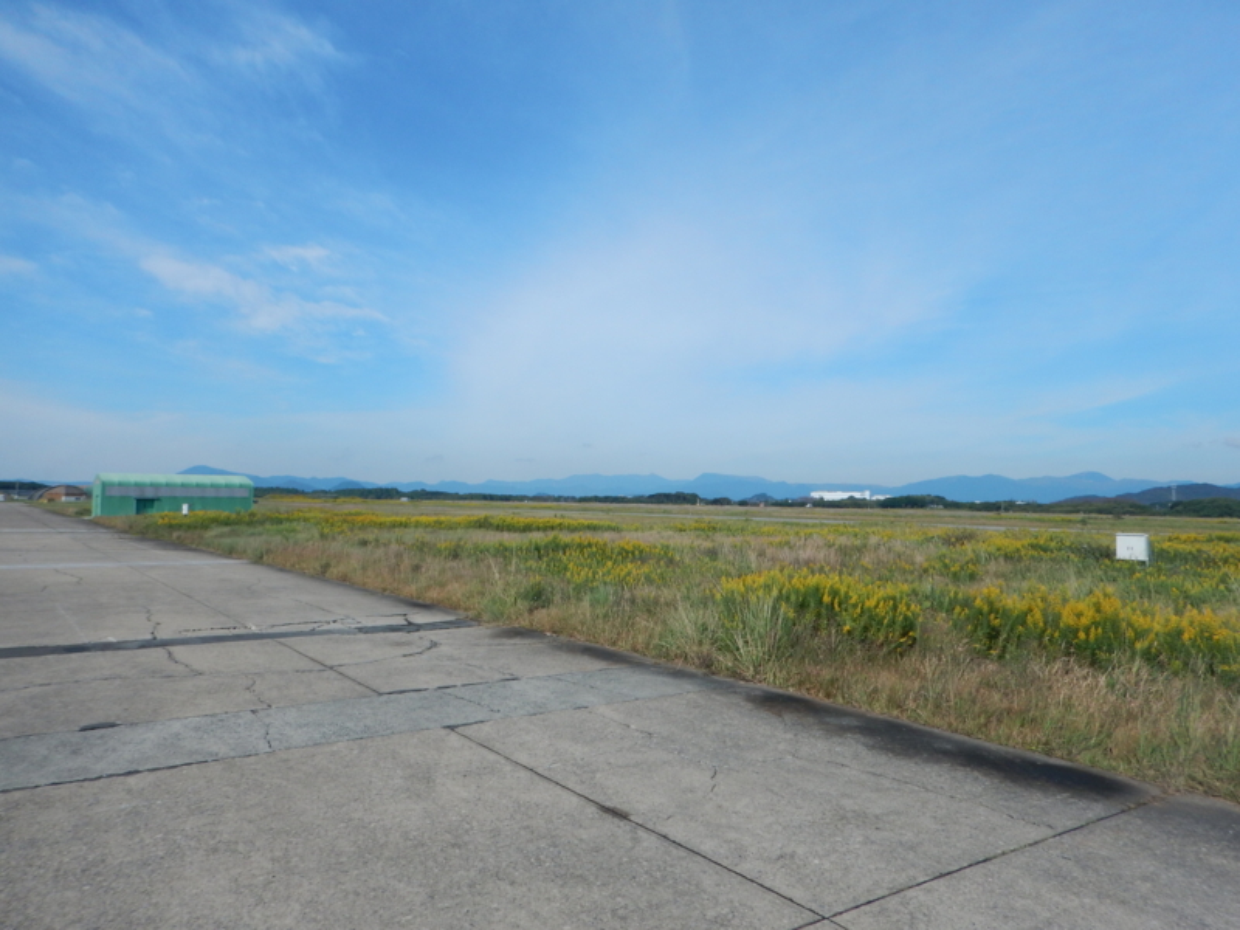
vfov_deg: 56.8
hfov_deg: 71.6
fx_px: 860
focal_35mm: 24
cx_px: 620
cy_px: 465
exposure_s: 1/1000
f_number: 4.1
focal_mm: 4.3
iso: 125
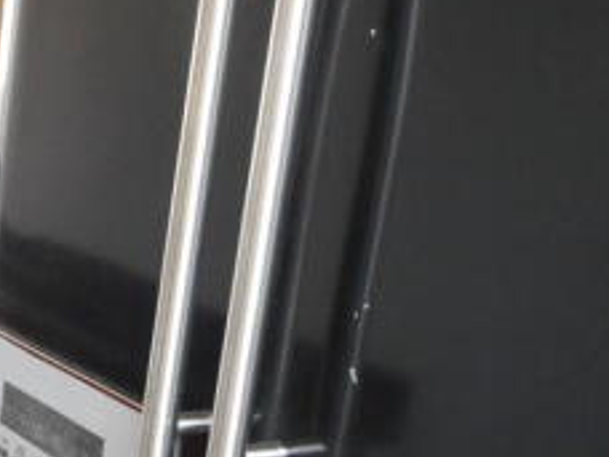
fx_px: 1126
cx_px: 52
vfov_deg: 22.9
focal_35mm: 64
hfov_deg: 29.0
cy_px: 293
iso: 400
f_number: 3.7
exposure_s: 1/30
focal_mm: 4.5
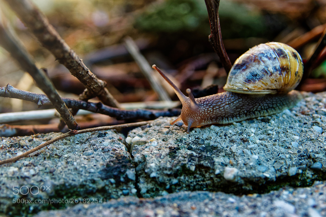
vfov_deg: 27.0
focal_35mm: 50
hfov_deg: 39.6
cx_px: 163
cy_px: 108
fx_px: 453
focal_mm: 18.2
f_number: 3.2
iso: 320
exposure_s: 1/50
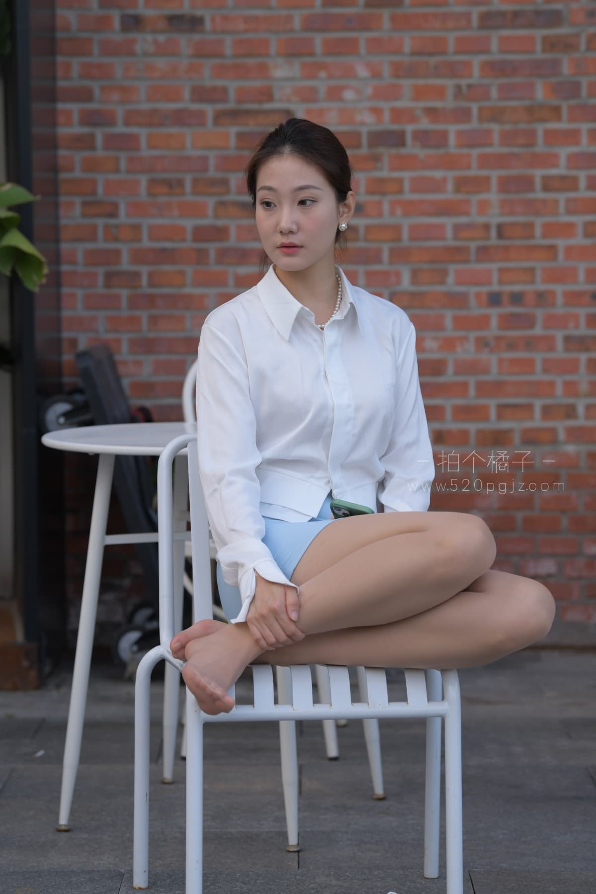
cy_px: 447
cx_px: 298
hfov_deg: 13.4
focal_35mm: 102
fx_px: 2533
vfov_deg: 20.0
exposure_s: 1/400
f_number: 4
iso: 280
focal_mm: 102
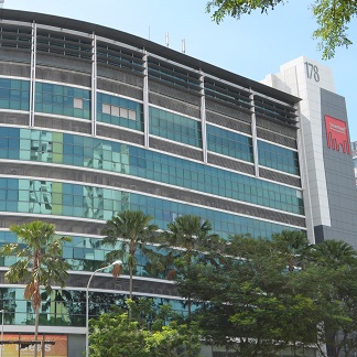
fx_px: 595
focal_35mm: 51
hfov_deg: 32.8
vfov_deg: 33.4
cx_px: 96
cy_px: 180
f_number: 9.5
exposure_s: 1/350
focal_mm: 26
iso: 400
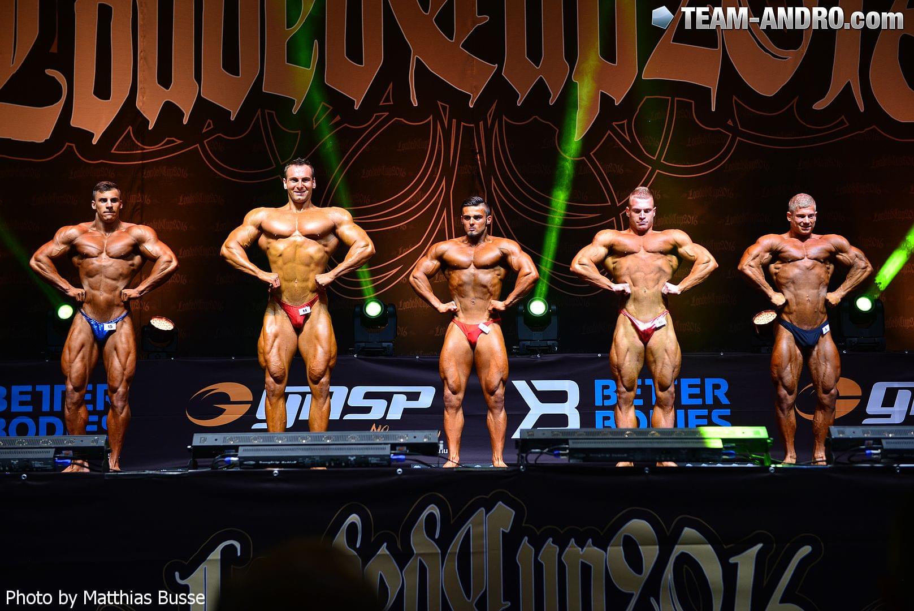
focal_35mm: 62
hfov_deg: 32.4
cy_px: 306
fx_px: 1575
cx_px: 457
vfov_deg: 21.9
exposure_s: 1/200
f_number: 3.2
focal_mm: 62
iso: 500
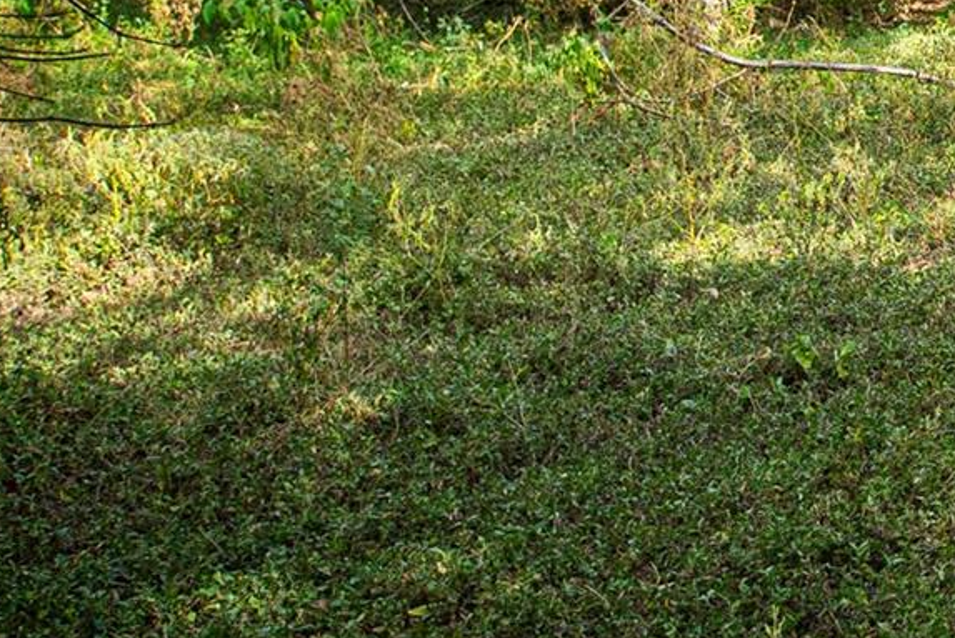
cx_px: 1655
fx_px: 3318
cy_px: -127
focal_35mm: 125
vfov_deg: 10.8
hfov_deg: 14.6
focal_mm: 35
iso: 640
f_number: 5
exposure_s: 1/160
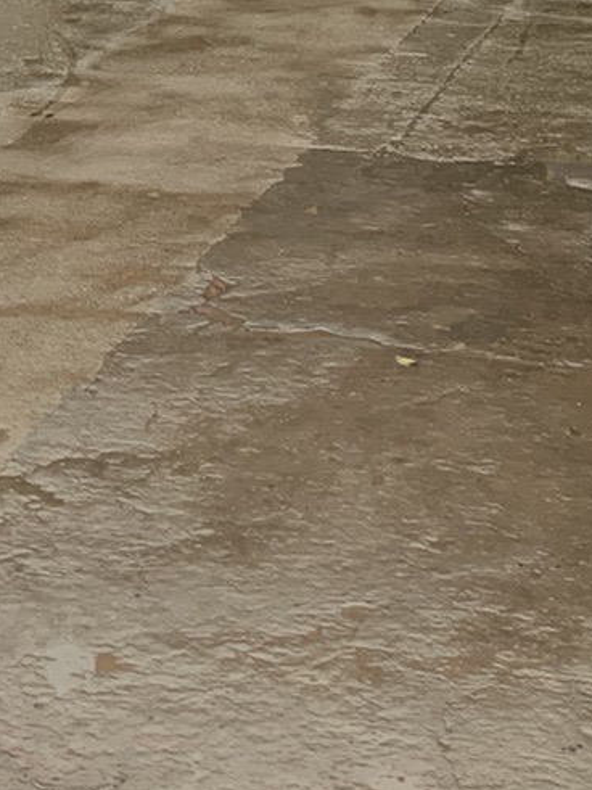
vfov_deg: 16.1
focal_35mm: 106
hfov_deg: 13.7
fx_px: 2418
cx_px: -34
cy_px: -566
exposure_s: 1/121
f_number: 1.8
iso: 40
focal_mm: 4.25
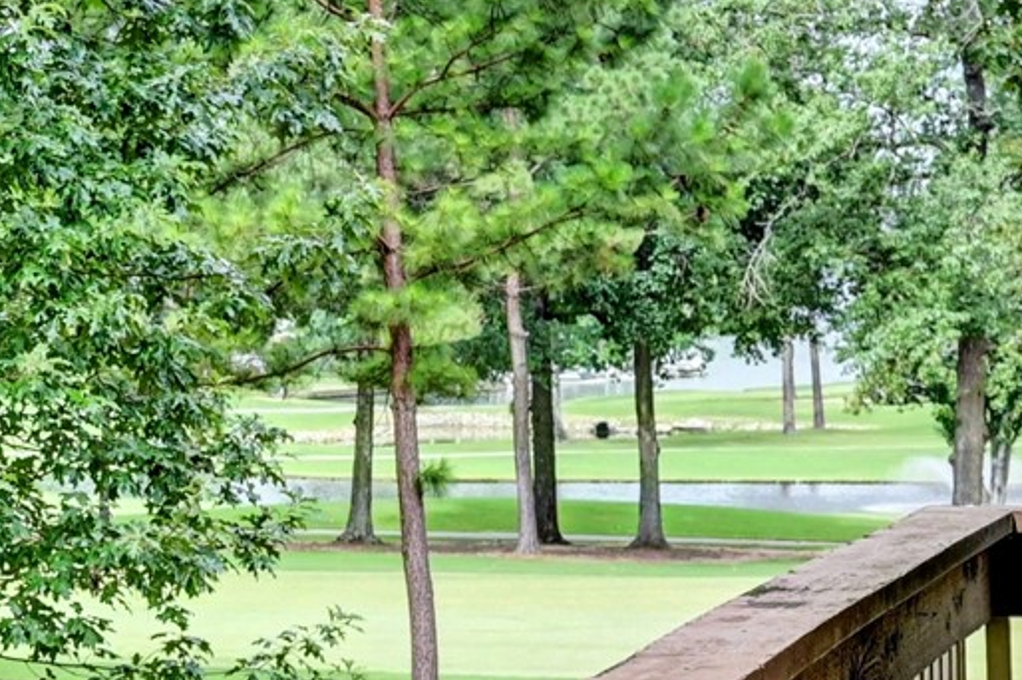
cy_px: 292
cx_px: -954
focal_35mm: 127
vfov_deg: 10.8
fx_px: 3603
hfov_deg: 13.9
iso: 400
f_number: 8
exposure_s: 1/160
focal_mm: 30
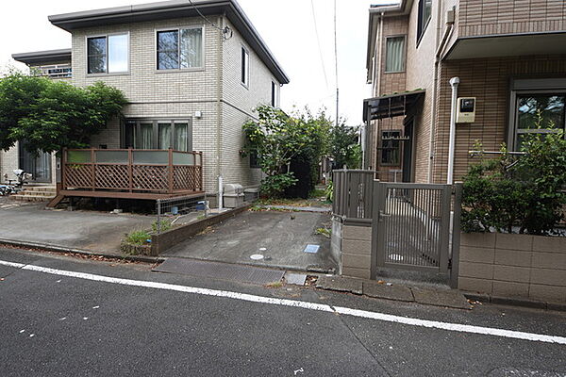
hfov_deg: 85.4
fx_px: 307
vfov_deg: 63.2
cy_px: 188
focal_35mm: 20
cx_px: 283
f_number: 5.6
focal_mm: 13
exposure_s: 1/80
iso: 100
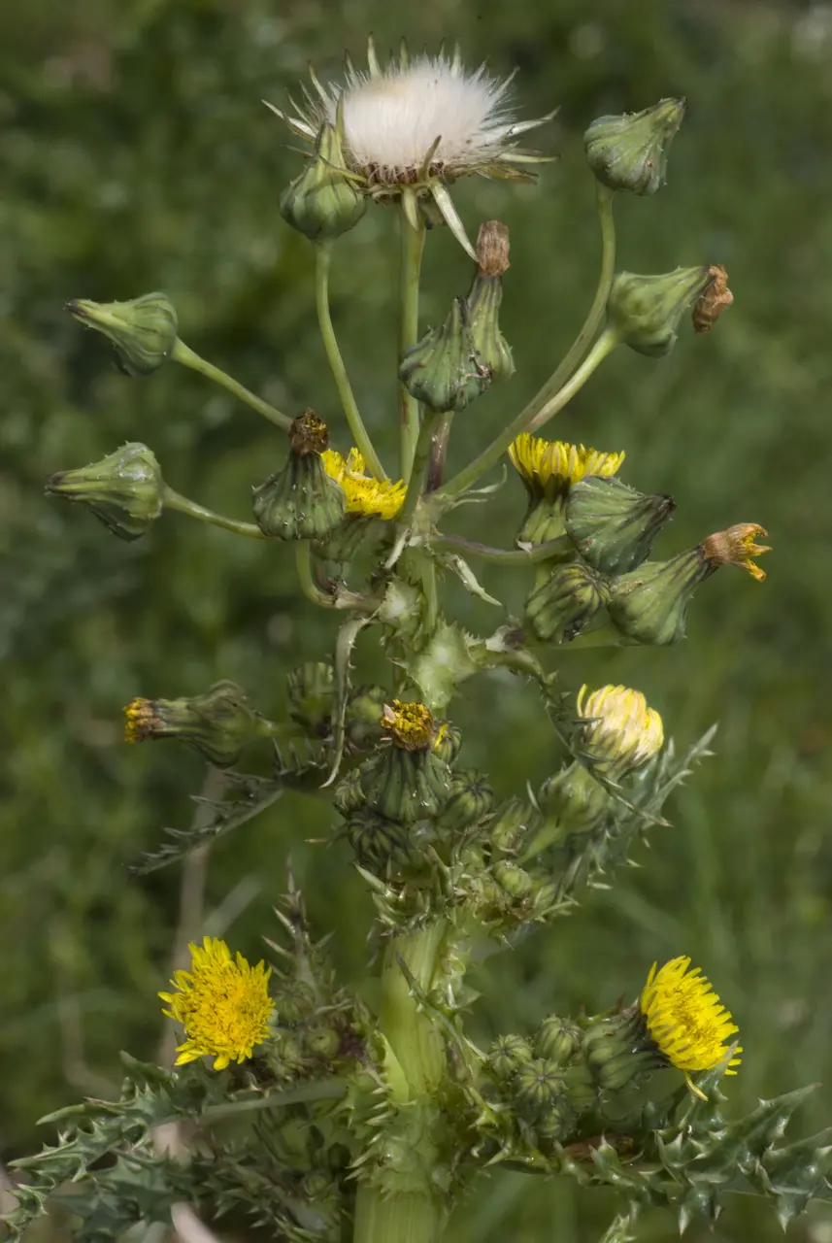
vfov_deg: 13.0
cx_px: 416
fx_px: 5443
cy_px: 622
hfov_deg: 8.7
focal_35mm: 158
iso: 320
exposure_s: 1/60
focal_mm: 105
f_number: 29
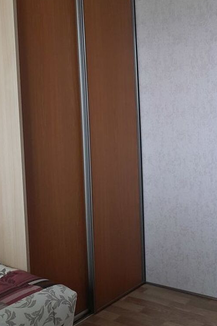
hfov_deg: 26.2
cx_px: 192
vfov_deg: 39.1
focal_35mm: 50
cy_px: 103
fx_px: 452
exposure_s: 1/50
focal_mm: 4
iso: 400
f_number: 1.8
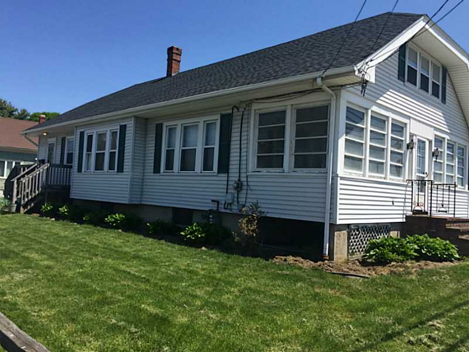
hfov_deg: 61.7
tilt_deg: +4.2
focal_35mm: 29
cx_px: 234
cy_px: 176
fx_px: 393
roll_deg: -2.1
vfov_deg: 48.2
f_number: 2.2
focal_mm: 4.15
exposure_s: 1/1647
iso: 32
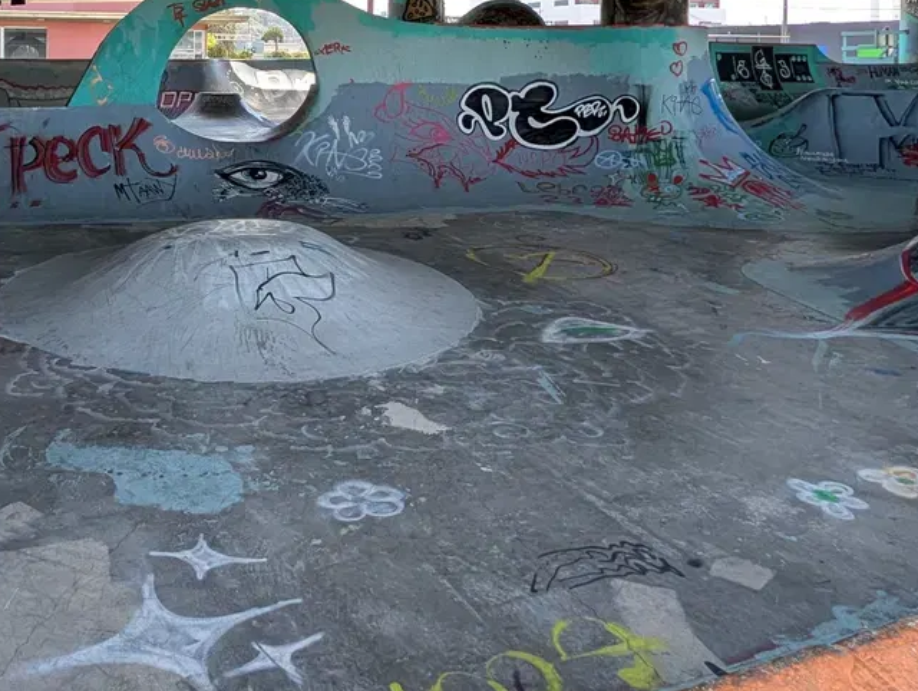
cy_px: 64
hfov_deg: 57.8
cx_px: 268
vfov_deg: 42.8
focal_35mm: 30
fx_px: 797
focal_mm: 2.02
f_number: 1.7
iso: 52
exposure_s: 1/609
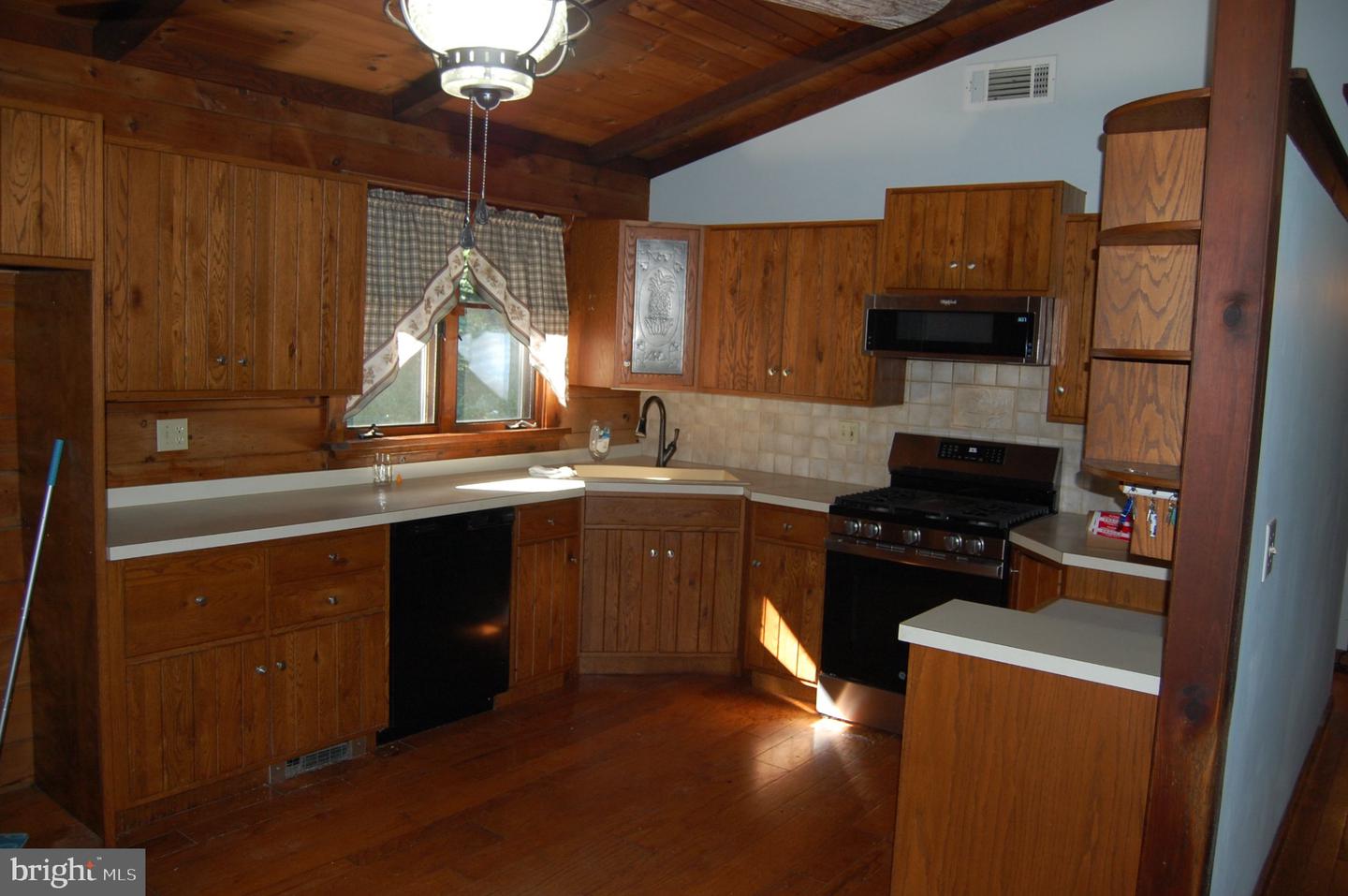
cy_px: 448
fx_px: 1010
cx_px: 674
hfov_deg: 67.4
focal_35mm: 27
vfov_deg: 47.8
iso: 400
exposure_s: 1/60
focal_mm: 18
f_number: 3.5
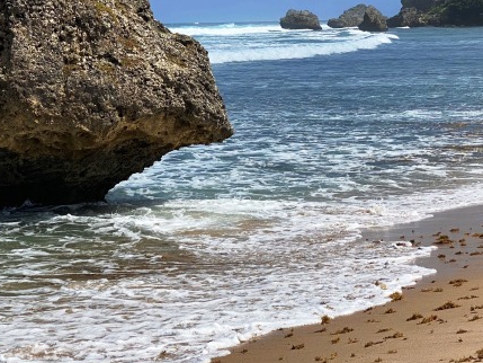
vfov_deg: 15.2
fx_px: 1354
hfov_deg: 20.0
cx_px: 110
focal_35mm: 97
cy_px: 100
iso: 20
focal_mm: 6
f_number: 2
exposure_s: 1/2817
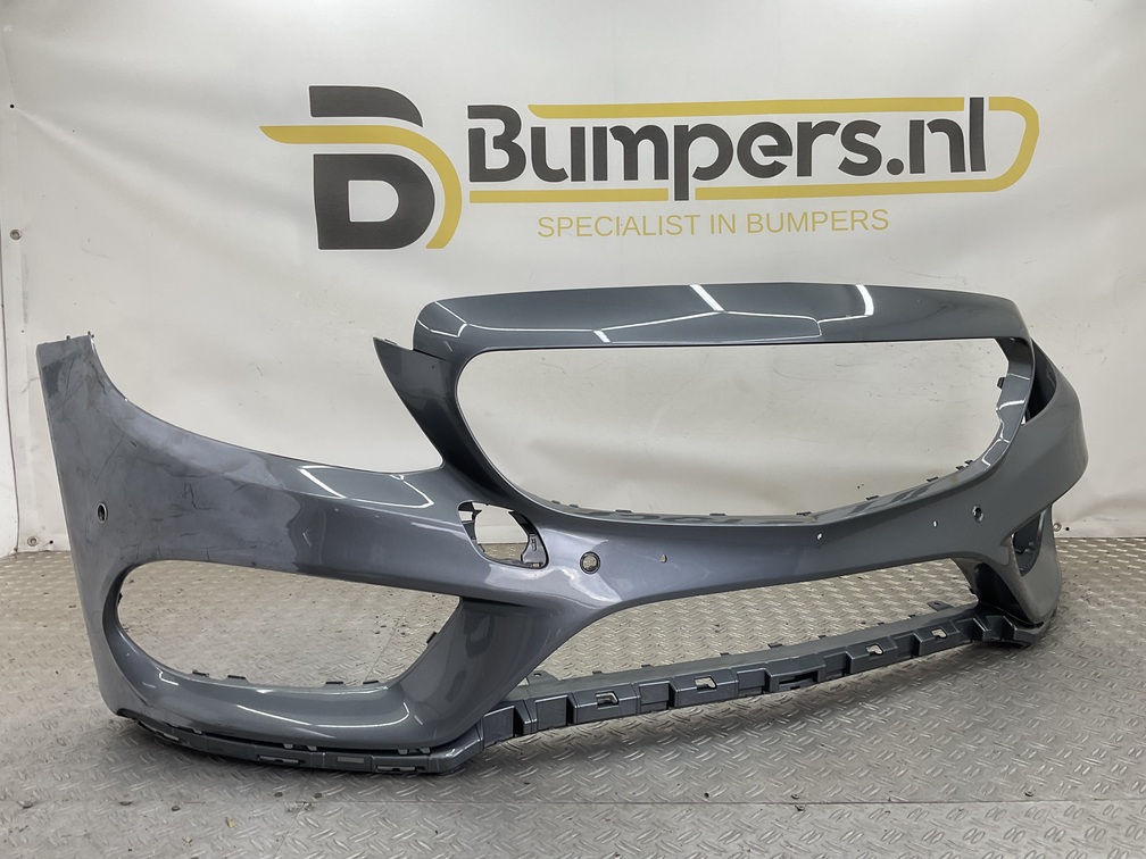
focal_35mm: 29
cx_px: 573
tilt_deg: -7.7
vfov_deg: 48.2
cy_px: 430
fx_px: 960
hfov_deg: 61.7
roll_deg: +0.1
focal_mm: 3
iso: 20
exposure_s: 1/120
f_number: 1.8
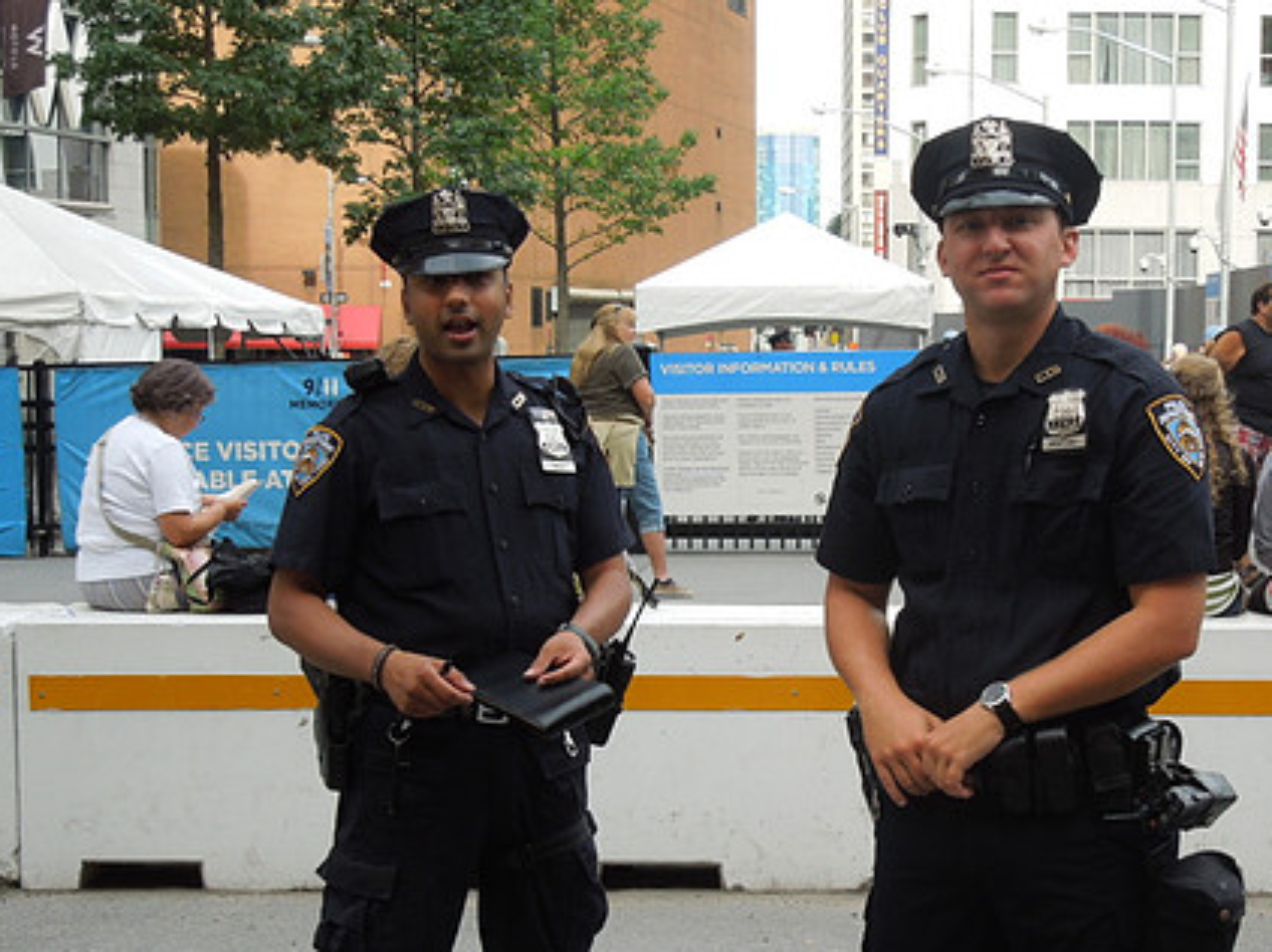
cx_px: 856
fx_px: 2424
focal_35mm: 66
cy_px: 631
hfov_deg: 29.2
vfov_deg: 22.1
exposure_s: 1/160
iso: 100
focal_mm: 8.7
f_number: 4
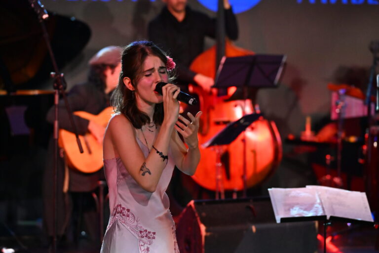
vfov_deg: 11.0
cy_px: 126
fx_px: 1316
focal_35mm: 125
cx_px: 190
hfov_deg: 16.4
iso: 8000
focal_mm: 125
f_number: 3.5
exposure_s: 1/640
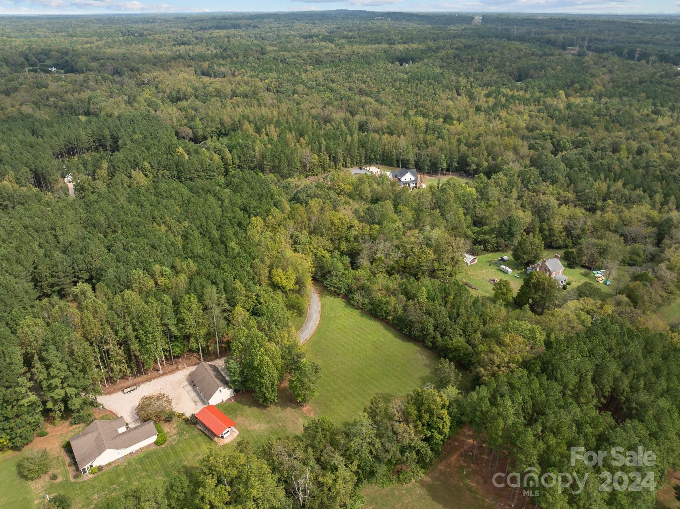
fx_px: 471
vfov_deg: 56.8
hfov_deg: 71.6
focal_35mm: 24
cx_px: 340
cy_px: 254
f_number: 2.8
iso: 130
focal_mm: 12.29
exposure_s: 1/200
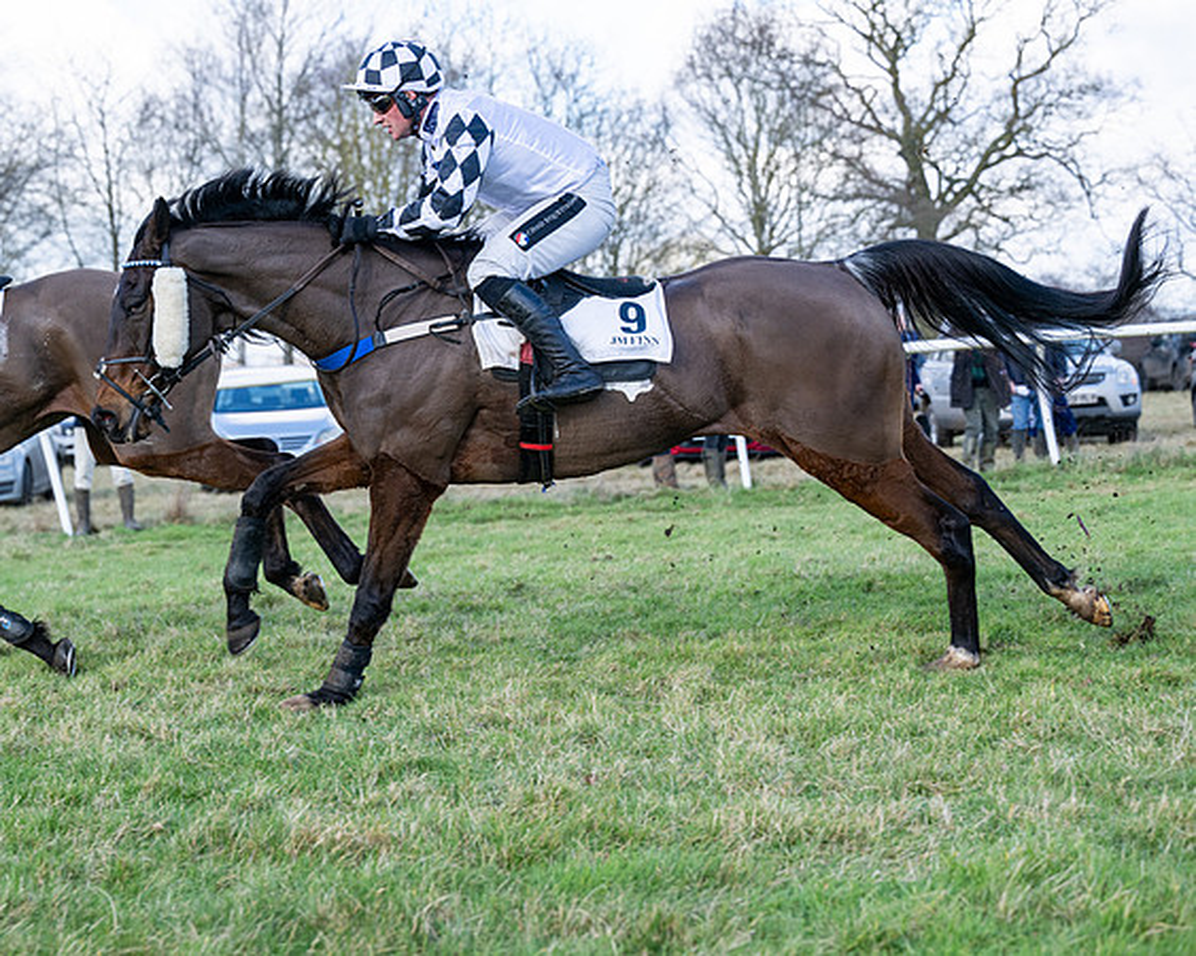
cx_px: 598
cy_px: 478
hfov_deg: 24.2
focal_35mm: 79
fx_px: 2789
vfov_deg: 19.4
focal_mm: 70
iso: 400
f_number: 4
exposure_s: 1/1250
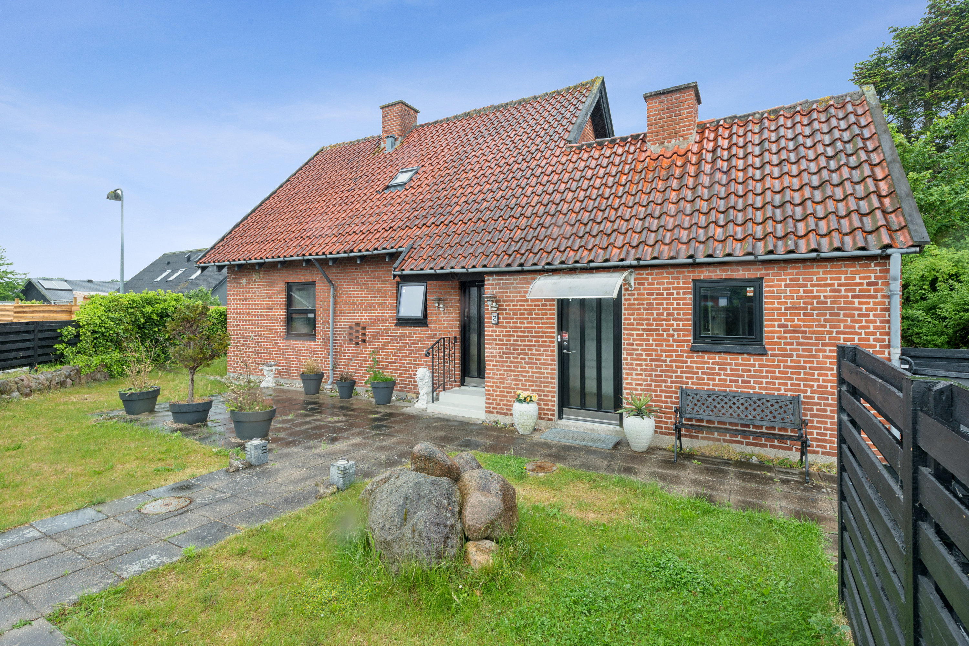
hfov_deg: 93.3
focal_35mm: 17
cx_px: 484
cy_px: 323
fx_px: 458
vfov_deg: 70.4
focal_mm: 17
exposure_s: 1/50
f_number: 10
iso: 200
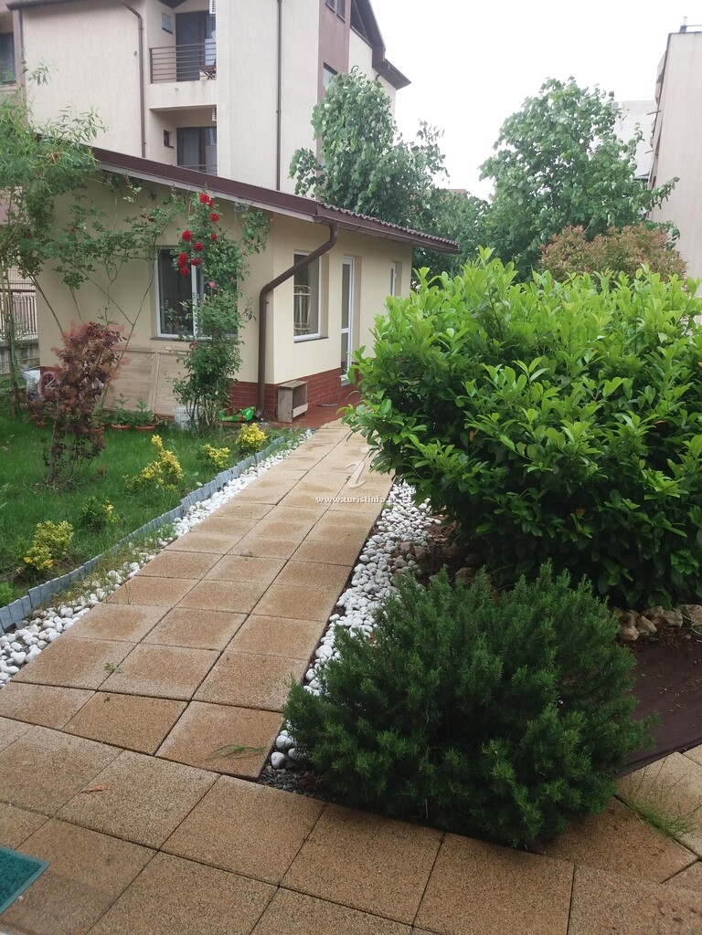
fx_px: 757
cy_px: 468
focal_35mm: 28
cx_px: 351
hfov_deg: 49.7
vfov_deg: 63.4
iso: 64
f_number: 1.9
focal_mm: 3.7
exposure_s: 1/240
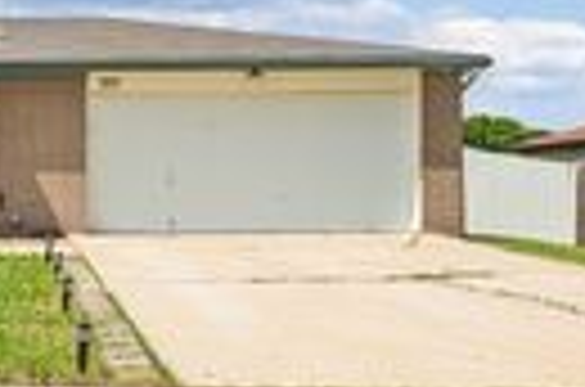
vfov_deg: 24.9
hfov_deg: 33.9
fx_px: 875
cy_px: 209
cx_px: 9
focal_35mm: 54
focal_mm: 14
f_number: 8
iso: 800
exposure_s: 1/1000
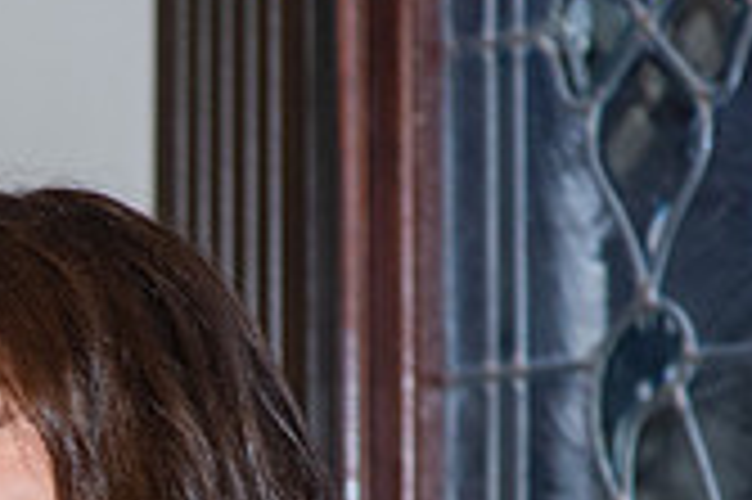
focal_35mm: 356
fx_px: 7429
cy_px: 934
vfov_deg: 3.8
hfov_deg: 5.7
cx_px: -532
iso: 1250
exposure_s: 1/100
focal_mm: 85
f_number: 3.2
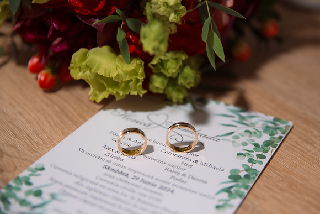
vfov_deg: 16.9
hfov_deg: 25.1
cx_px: 185
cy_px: 110
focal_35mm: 81
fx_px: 718
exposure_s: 1/160
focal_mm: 70
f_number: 2.8
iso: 640
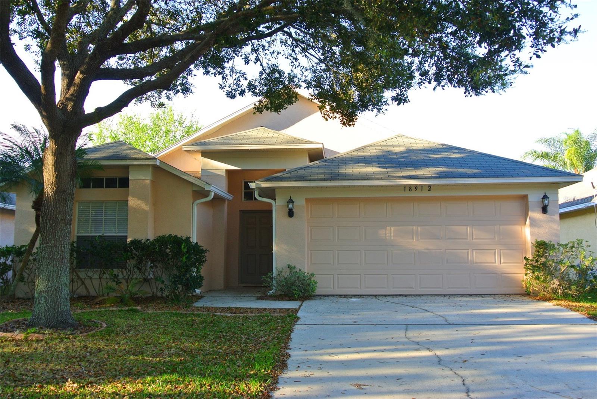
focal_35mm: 35
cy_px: 200
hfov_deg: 54.4
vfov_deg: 37.9
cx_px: 298
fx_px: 581
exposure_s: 1/60
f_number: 5.6
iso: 100
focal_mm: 13.1
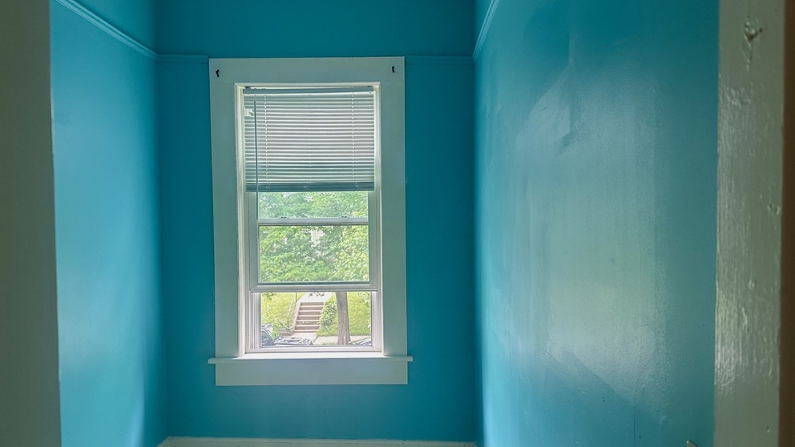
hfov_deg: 69.9
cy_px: 237
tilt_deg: -2.0
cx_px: 393
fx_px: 569
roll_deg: +0.4
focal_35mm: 27
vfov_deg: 42.9
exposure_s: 1/120
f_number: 1.78
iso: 200
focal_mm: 6.86
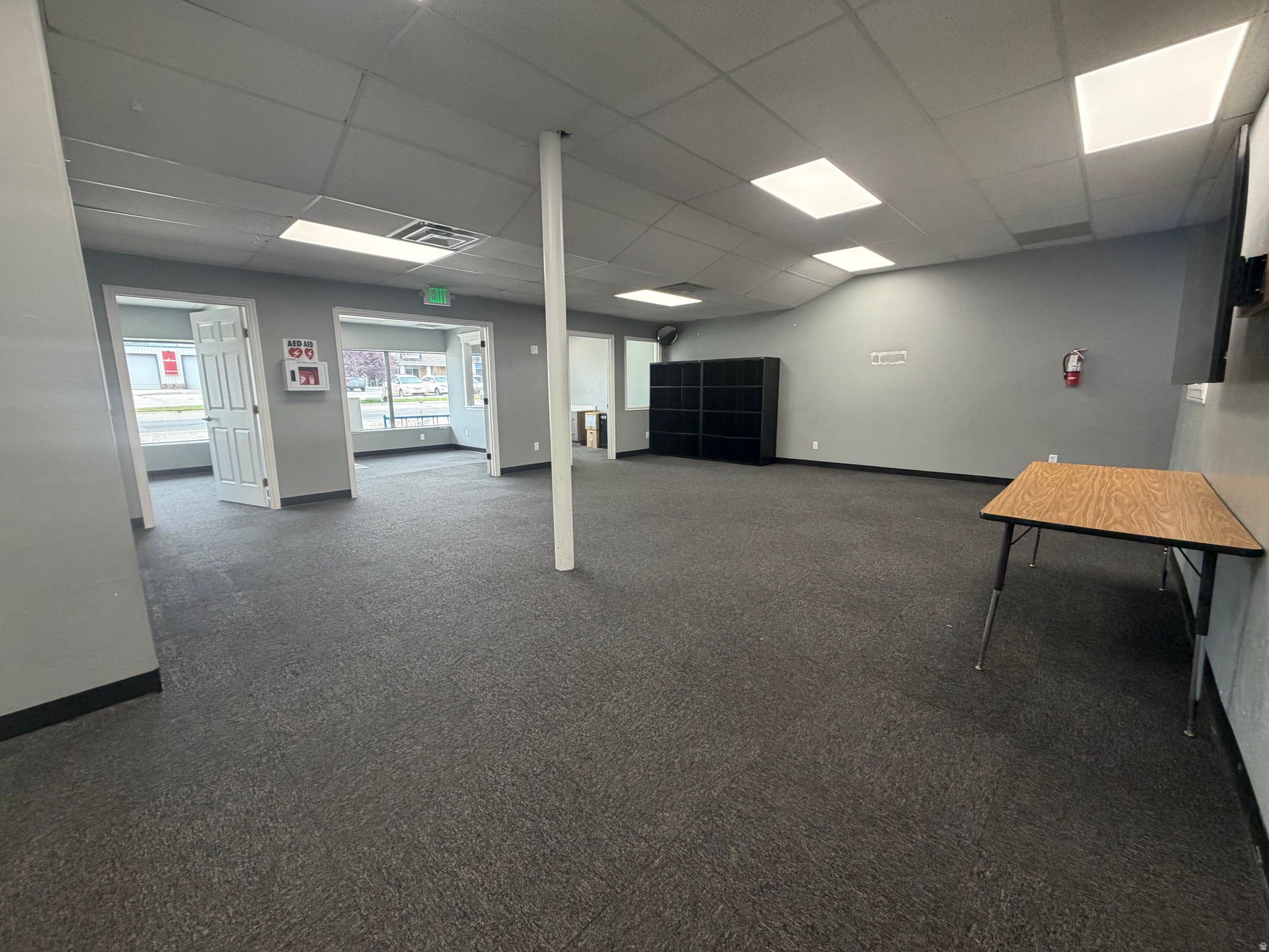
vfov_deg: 85.7
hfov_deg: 102.1
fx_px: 513
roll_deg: +0.3
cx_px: 634
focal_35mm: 14
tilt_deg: -9.3
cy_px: 476
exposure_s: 1/120
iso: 250
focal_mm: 2.22
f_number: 2.2
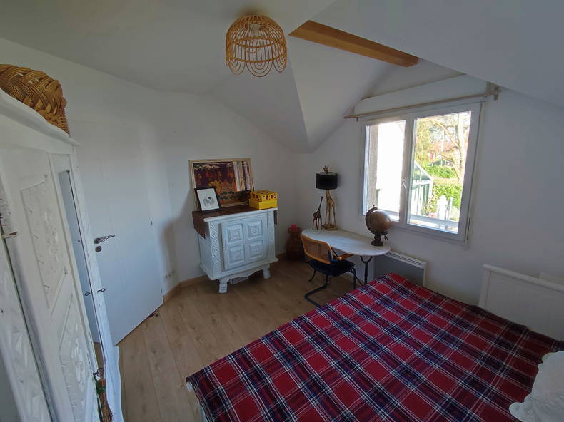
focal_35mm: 16
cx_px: 282
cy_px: 211
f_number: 2.2
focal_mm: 1.65
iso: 167
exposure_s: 1/50
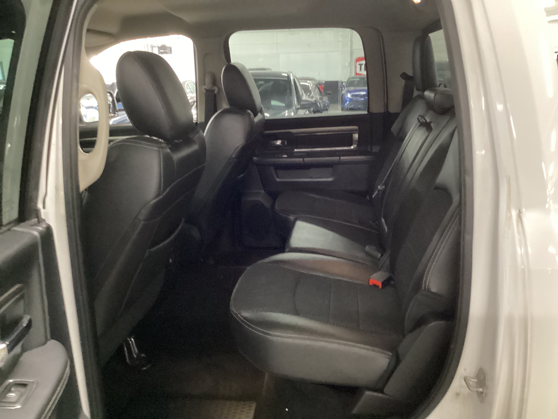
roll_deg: +1.1
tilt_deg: -17.5
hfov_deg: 58.4
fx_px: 500
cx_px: 279
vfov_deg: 45.4
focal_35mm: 31
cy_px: 210
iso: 800
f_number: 2.4
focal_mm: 3.3
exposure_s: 1/25
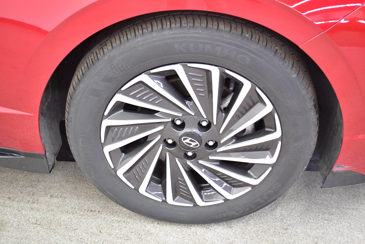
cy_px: 122
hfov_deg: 38.9
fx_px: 517
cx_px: 182
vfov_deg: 26.5
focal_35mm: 51
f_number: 5
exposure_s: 1/100
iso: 8000
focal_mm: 34
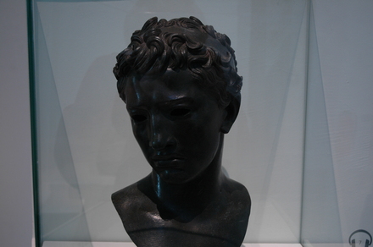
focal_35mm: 44
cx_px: 186
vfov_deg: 30.8
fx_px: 450
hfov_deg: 45.0
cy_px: 124
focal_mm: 29
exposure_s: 1/30
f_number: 4
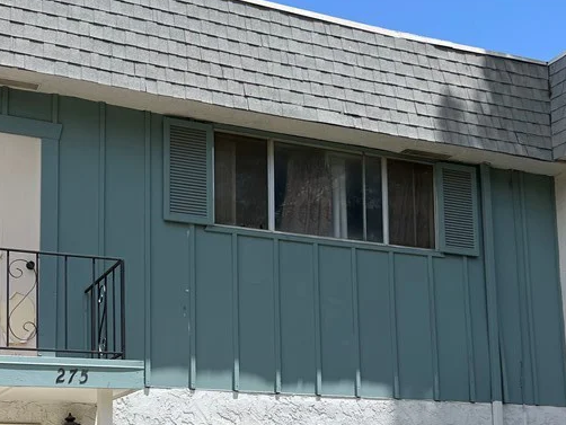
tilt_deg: +10.9
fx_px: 867
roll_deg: +0.6
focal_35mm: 53
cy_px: 372
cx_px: 188
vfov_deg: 26.7
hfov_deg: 35.8
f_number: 1.5
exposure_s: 1/4274
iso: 50
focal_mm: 5.7
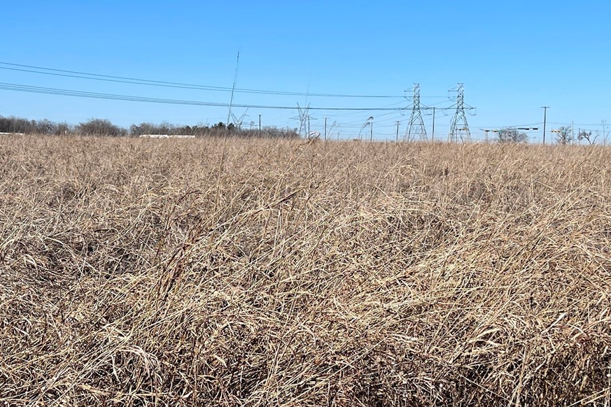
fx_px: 1035
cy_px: 145
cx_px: 299
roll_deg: +0.6
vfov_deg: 22.2
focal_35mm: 61
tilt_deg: -1.9
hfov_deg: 32.9
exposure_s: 1/5128
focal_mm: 5.1
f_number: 1.6
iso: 32
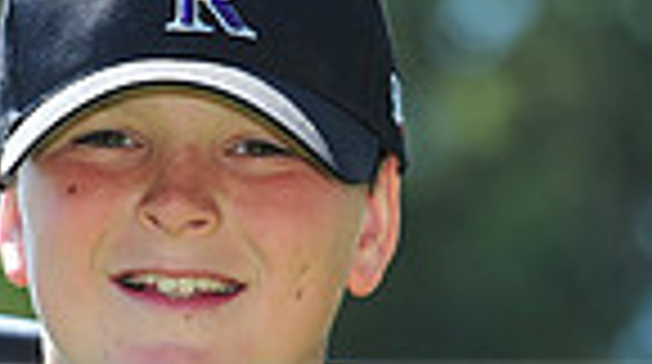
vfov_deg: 2.4
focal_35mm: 503
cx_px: 292
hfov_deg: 4.3
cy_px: 418
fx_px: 8682
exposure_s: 1/800
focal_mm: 120
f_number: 4
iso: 200
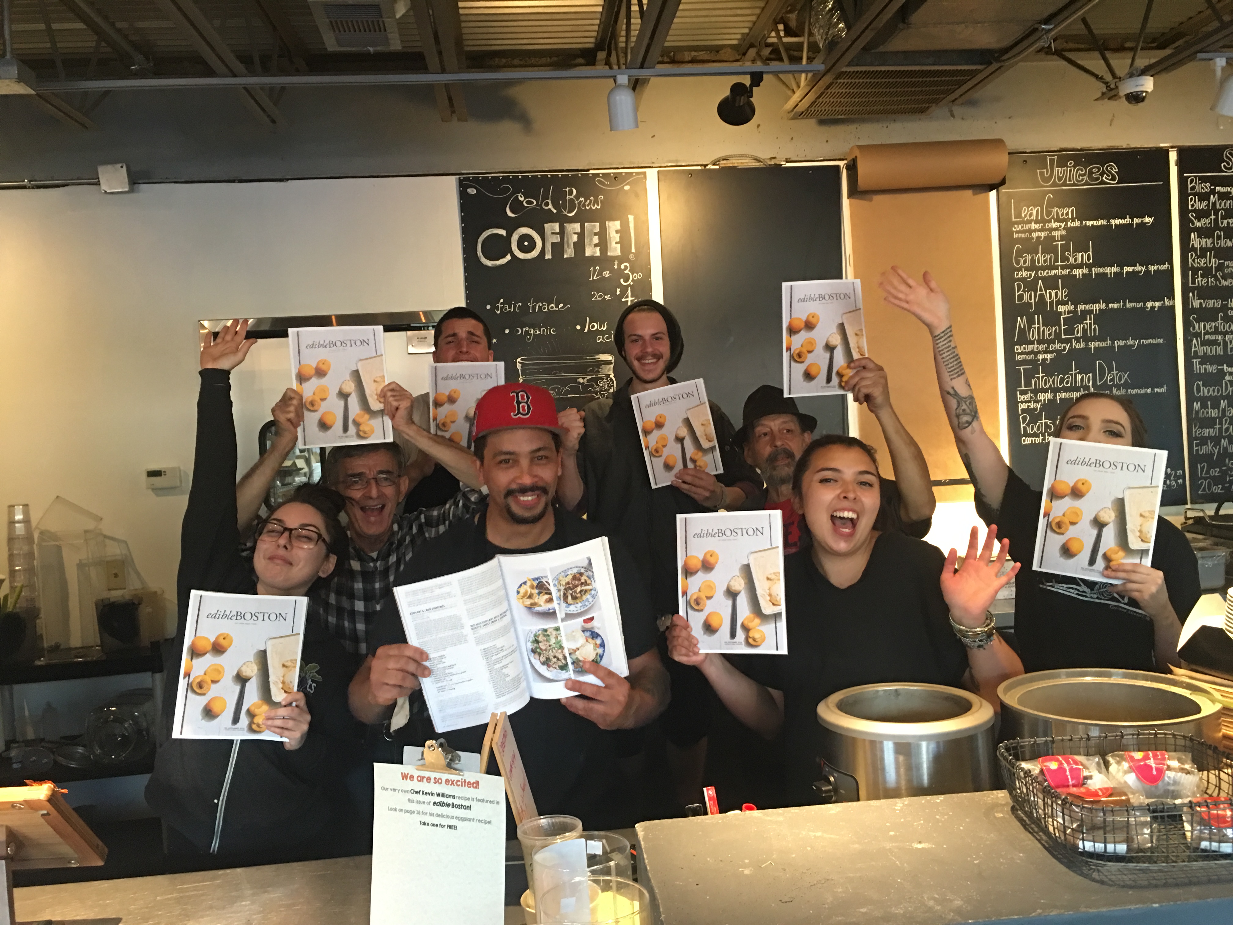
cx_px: 616
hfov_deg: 61.7
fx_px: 1033
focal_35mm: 29
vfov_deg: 48.2
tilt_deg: -2.4
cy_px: 462
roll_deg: +3.4
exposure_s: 1/15
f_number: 2.2
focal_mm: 4.15
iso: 100
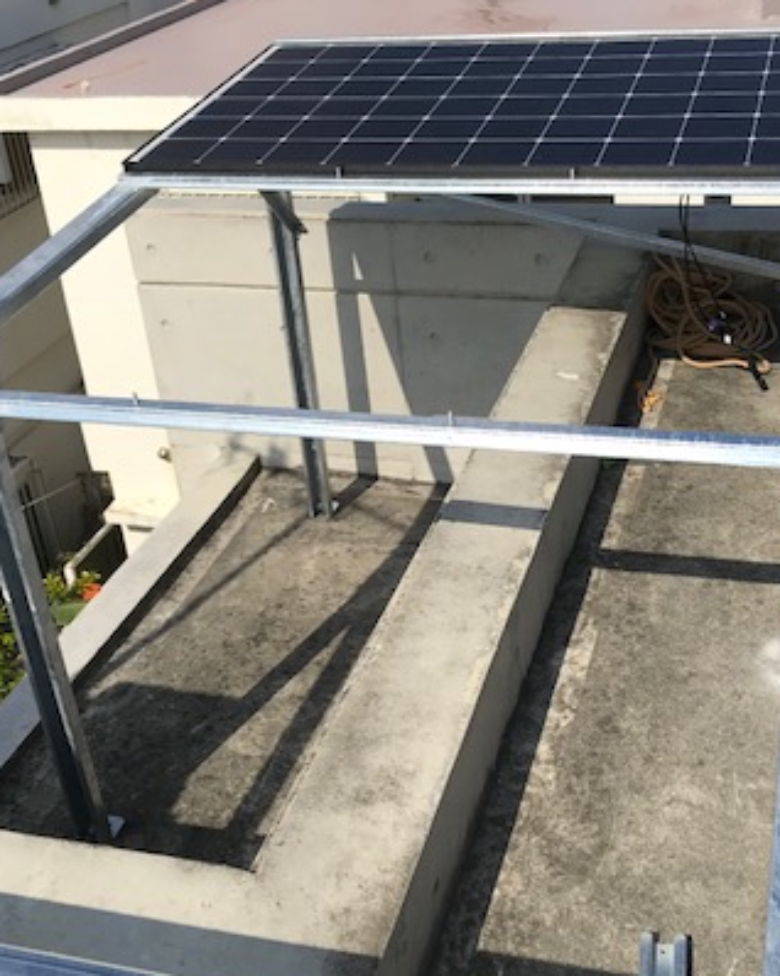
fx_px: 1271
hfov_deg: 34.0
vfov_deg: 42.0
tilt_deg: -28.7
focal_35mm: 44
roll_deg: +4.6
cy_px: 495
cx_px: 459
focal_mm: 3.99
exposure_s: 1/4808
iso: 20
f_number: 1.8
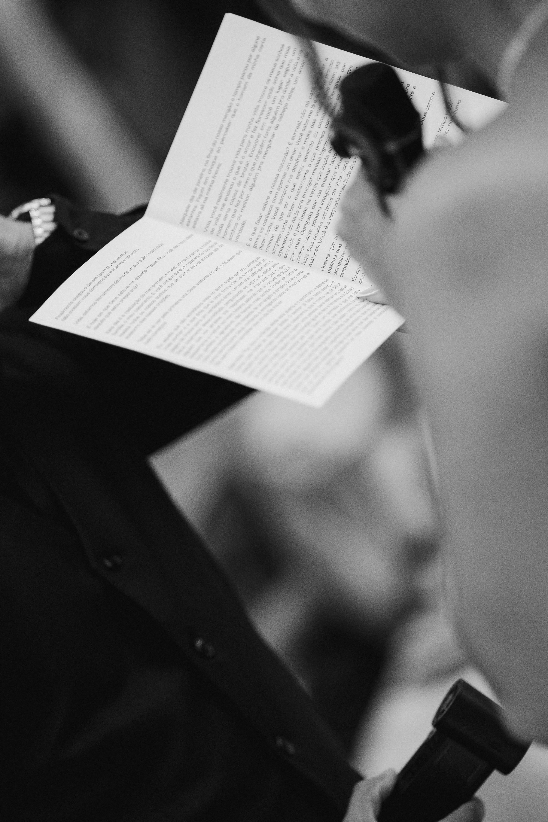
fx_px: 2900
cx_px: 274
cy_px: 411
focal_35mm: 127
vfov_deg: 16.1
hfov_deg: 10.8
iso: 1000
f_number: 1.4
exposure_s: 1/800
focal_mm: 85
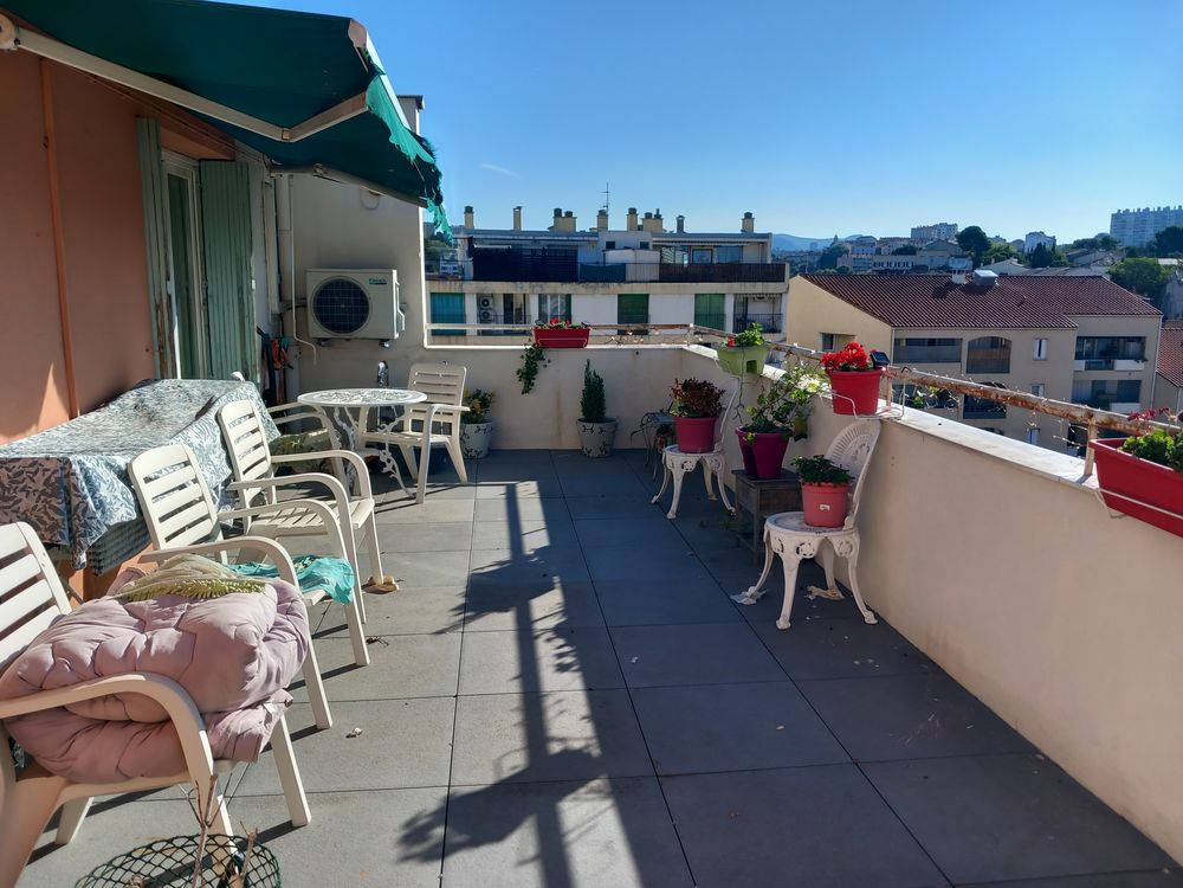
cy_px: 444
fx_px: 923
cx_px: 592
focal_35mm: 27
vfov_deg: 51.4
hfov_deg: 65.3
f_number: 1.8
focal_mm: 4
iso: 20
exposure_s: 1/547
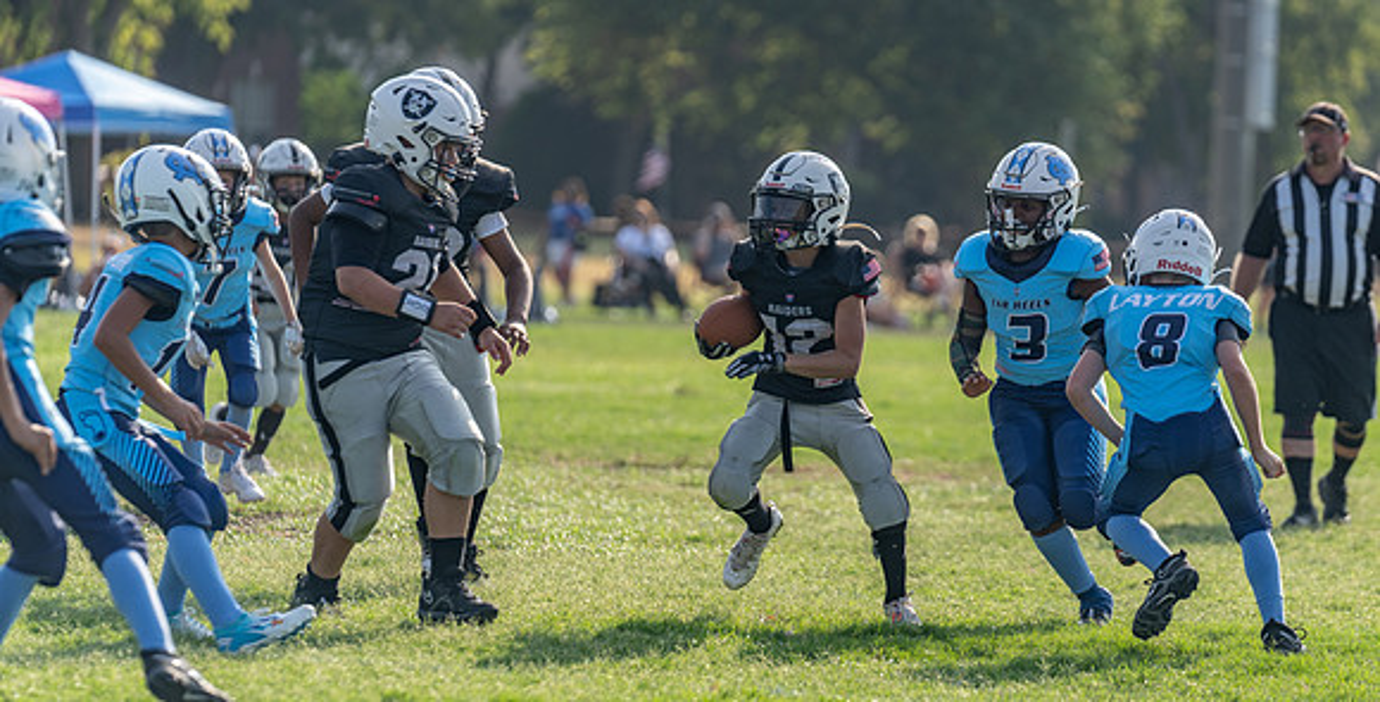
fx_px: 8829
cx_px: 795
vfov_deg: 4.6
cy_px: 393
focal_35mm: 247
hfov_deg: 8.9
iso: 100
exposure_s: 1/1250
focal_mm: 200
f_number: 3.5
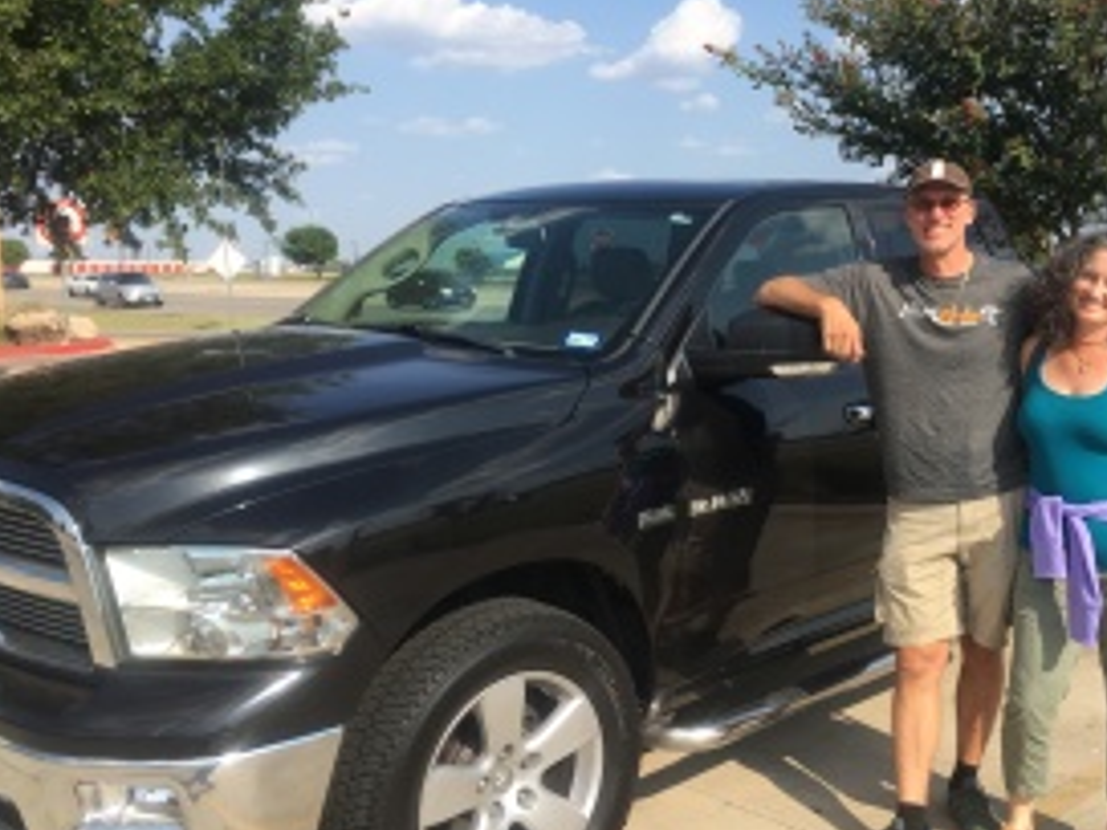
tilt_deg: -6.3
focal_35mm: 39
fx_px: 1247
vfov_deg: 36.8
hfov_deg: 47.7
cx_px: 643
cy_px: 399
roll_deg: +0.3
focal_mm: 4.15
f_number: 2.2
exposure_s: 1/1099
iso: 25
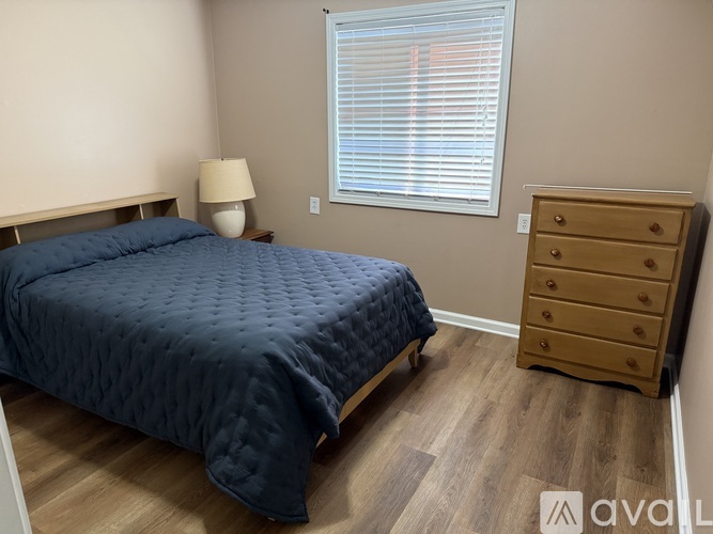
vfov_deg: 56.8
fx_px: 494
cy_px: 267
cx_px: 356
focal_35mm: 24
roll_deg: +0.2
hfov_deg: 71.6
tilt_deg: -16.2
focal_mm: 6.76
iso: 400
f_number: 1.78
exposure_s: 1/60
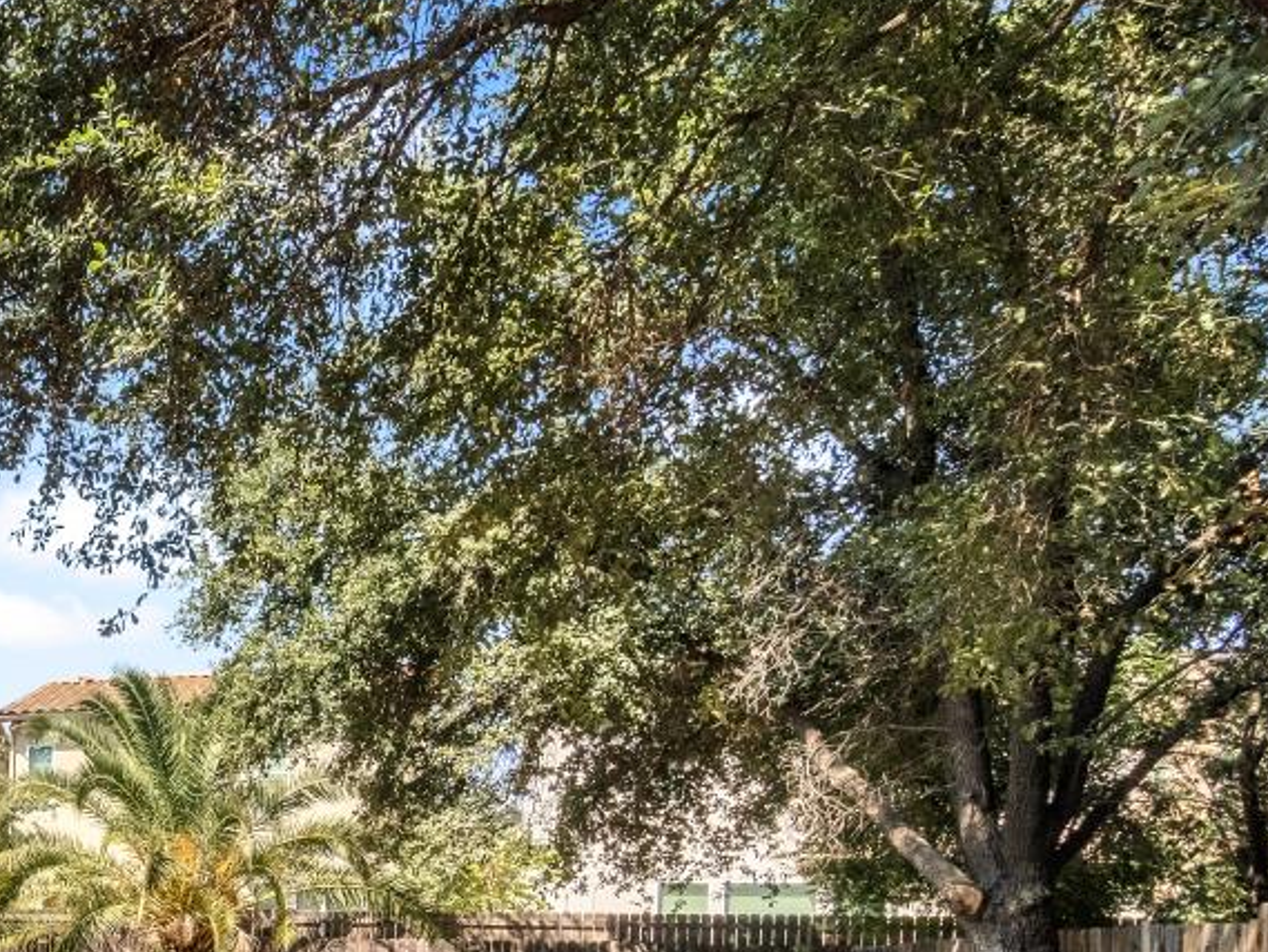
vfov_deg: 34.5
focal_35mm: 38
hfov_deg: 37.4
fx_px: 1392
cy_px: 943
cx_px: -243
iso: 400
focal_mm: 10
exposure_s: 1/500
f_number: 8
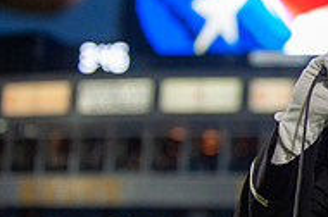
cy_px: 131
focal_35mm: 214
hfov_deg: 9.4
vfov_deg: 6.4
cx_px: 444
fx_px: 1946
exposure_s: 1/1250
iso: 1600
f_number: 2.8
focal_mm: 70
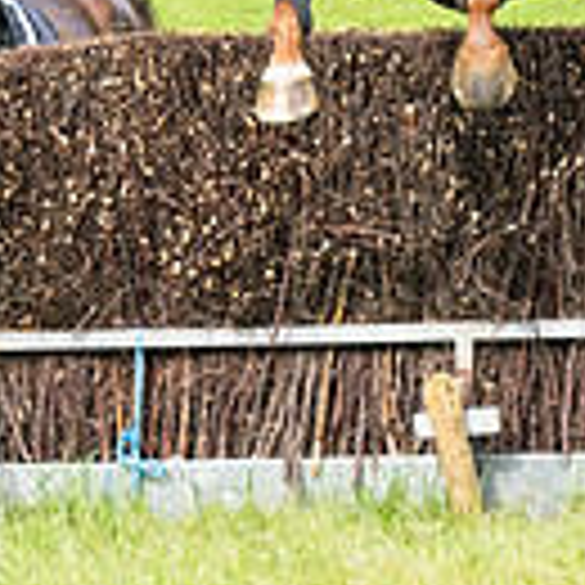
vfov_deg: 2.7
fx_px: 12390
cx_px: -676
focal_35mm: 648
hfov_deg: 2.7
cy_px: -94
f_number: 4
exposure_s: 1/2000
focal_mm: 98
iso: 400
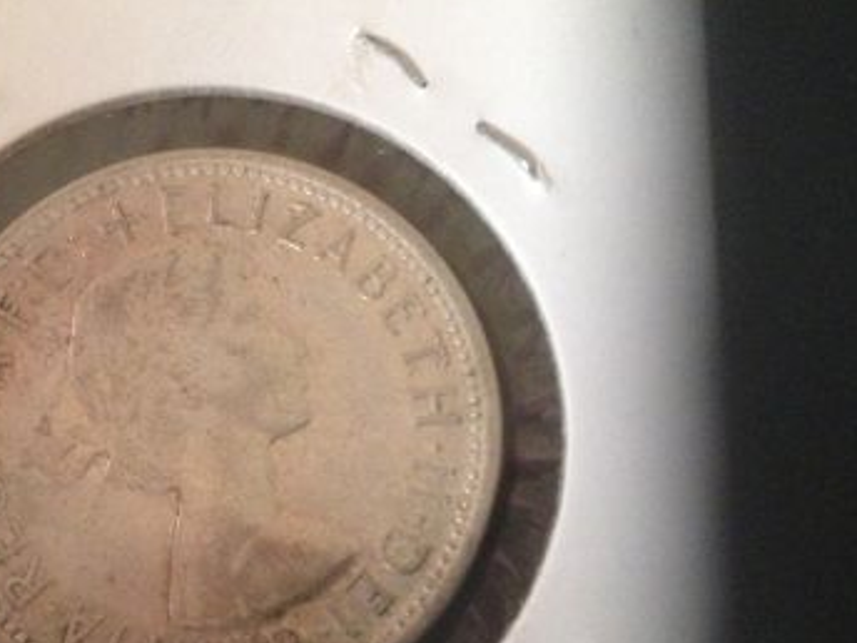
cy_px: 379
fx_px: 1510
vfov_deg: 24.0
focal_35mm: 61
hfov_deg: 31.5
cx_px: 316
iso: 500
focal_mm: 4.28
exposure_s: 1/15
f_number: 2.4
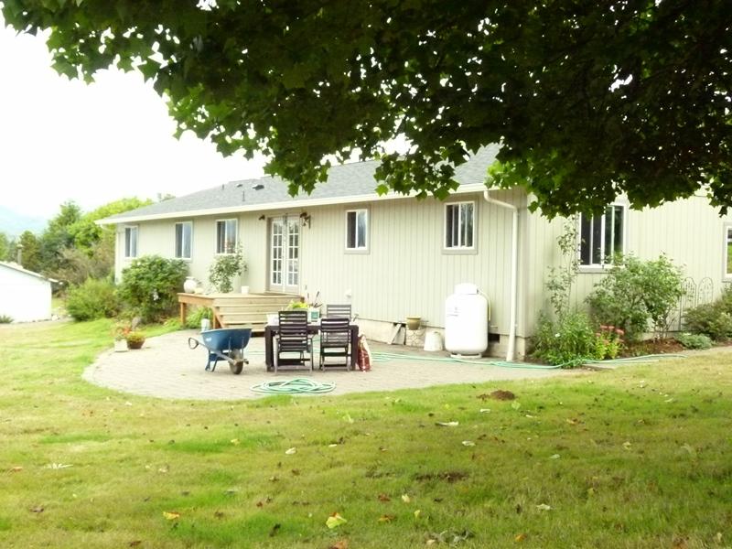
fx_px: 888
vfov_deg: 34.3
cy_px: 274
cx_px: 366
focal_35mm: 42
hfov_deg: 44.8
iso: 800
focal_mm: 7.6
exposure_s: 1/1600
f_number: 3.2
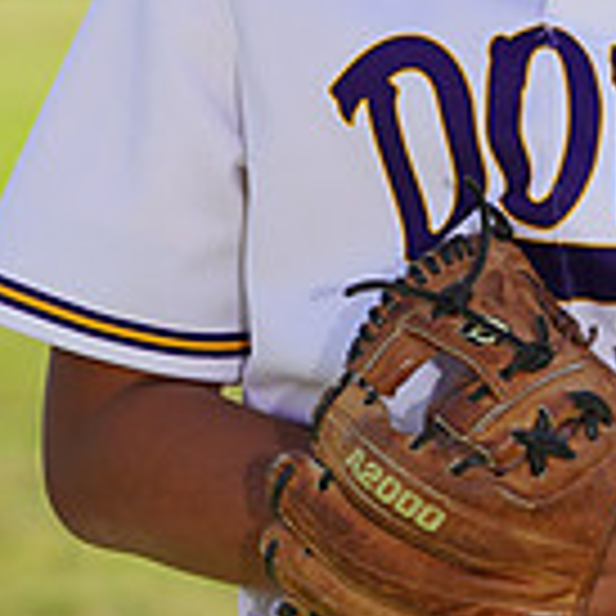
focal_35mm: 796
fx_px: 16026
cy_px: -180
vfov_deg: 2.2
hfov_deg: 2.2
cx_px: 674
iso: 100
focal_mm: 221
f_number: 8
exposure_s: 1/250
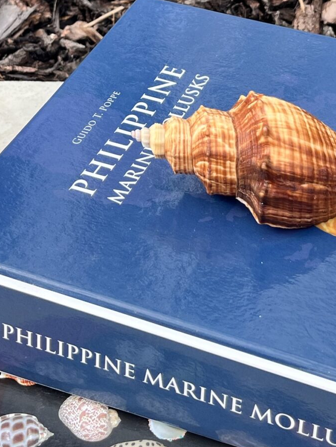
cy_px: 36
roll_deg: -0.1
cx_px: 291
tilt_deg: -36.1
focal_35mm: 74
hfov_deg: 19.6
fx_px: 957
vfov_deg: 25.4
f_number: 1.6
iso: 50
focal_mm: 5.1
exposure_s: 1/1009
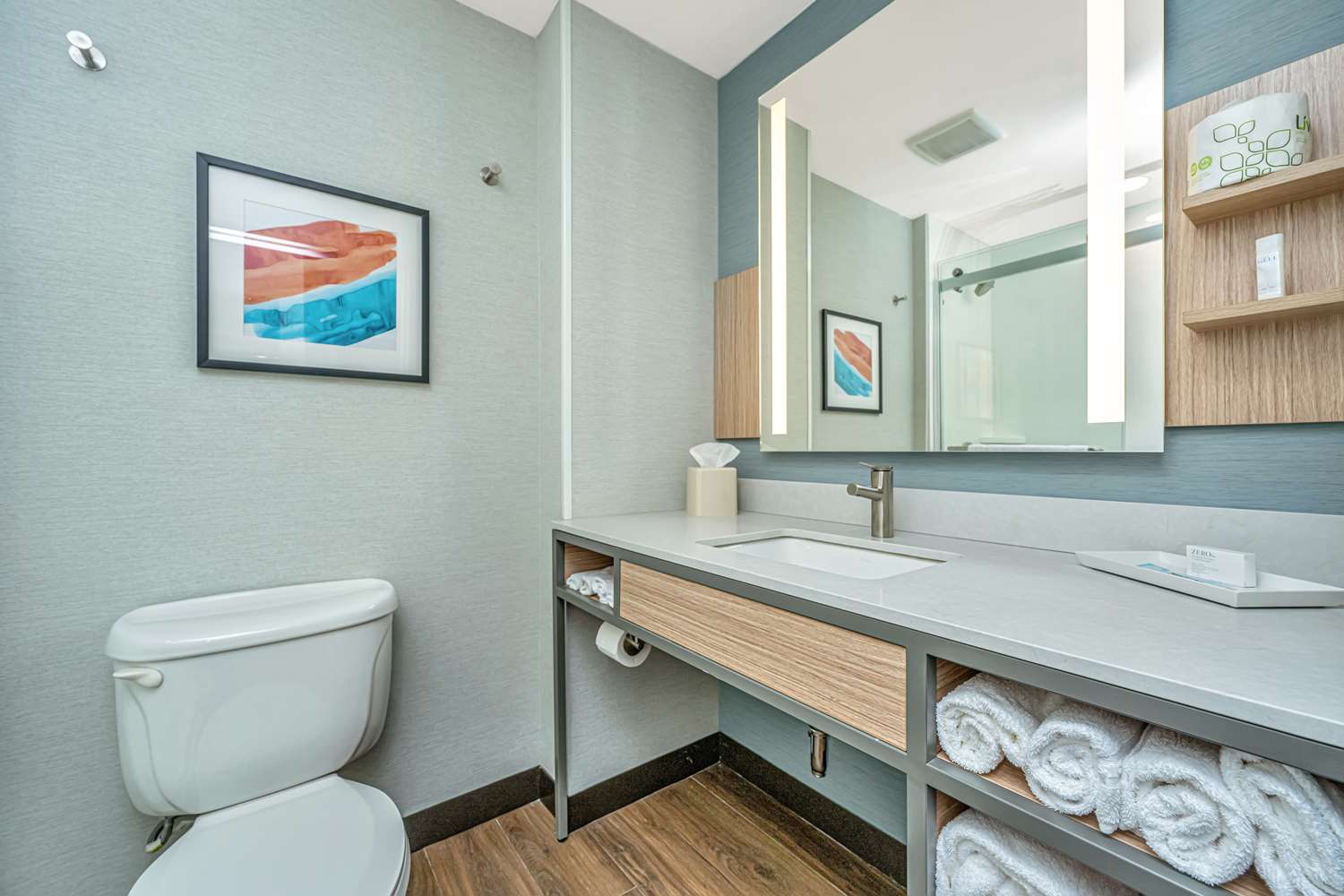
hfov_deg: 104.3
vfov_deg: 81.2
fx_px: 523
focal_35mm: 14
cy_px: 448
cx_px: 672
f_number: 6.3
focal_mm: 14
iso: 400
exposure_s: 1/200
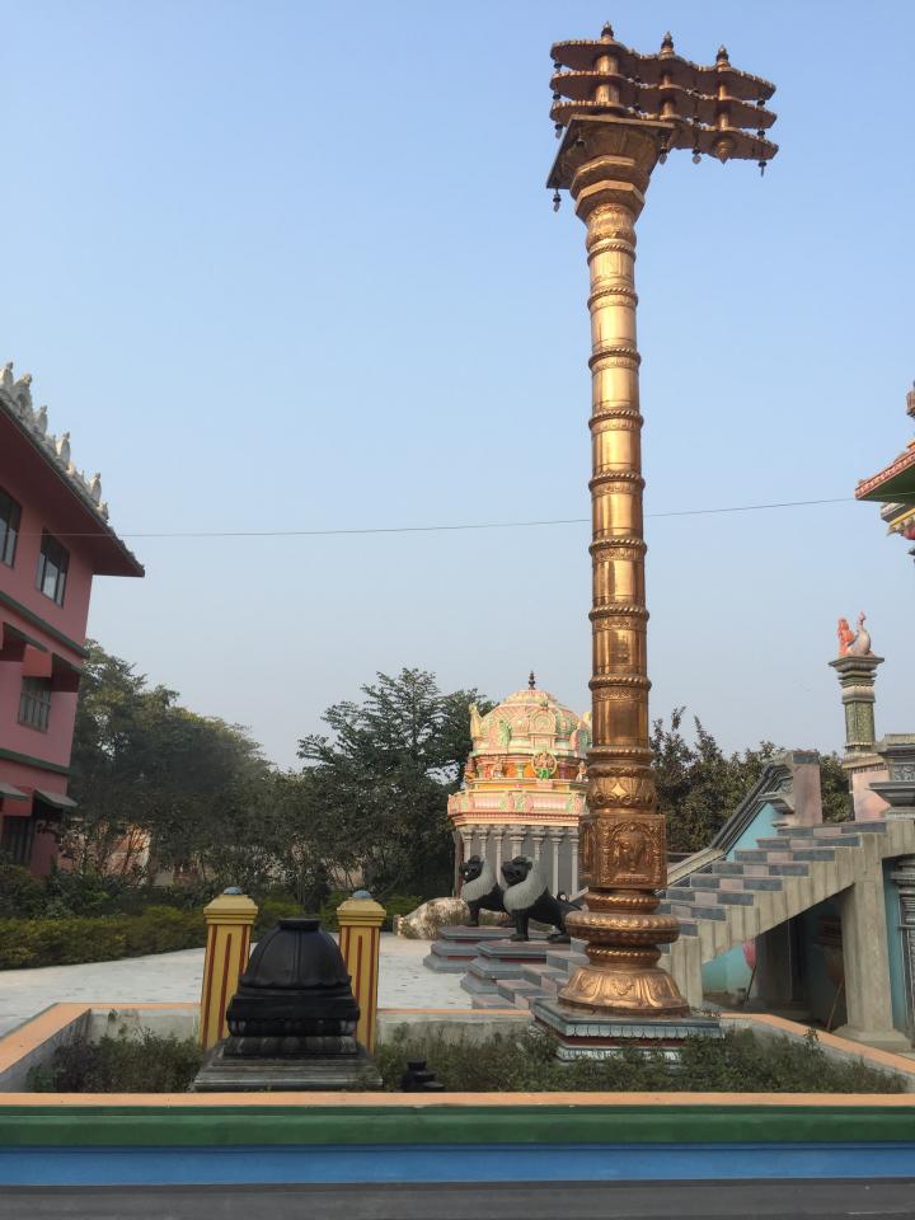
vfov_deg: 61.7
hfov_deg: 48.2
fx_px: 1022
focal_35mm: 29
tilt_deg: +13.5
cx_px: 458
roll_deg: -2.0
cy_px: 610
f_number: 2.2
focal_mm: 4.15
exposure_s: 1/648
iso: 32
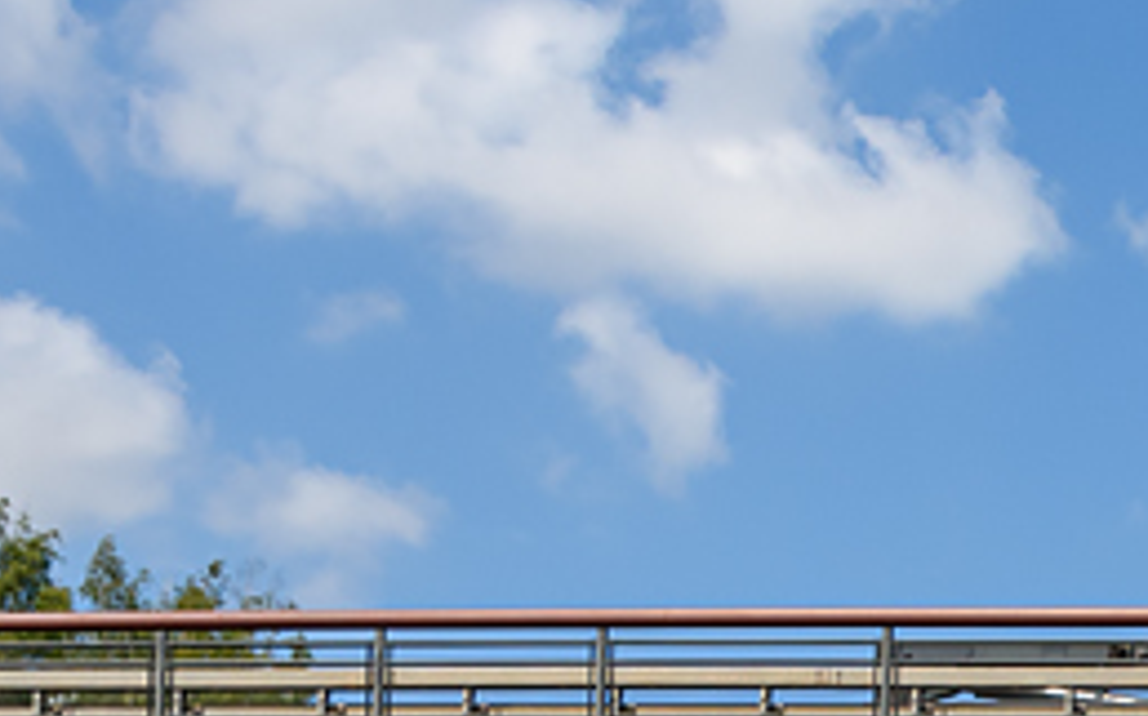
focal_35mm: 142
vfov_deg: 8.7
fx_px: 4441
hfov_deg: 13.0
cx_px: 2229
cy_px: 1445
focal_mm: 20
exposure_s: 1/640
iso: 200
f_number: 9
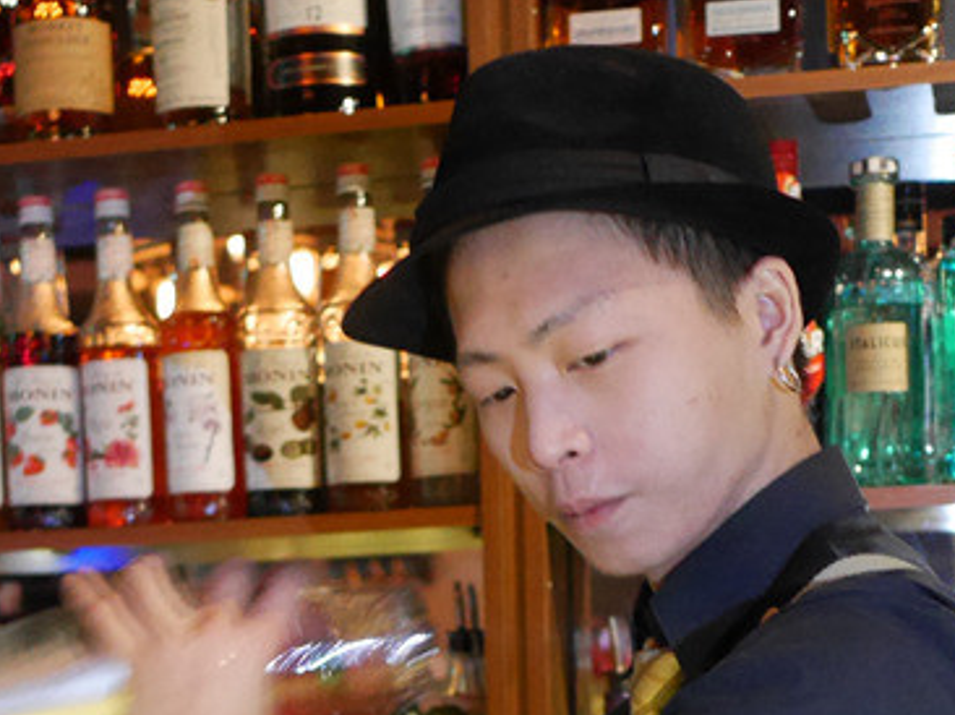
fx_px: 2261
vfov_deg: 17.1
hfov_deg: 23.8
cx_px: 337
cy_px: 864
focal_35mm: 82
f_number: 1.7
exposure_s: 1/50
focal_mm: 15
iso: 3200
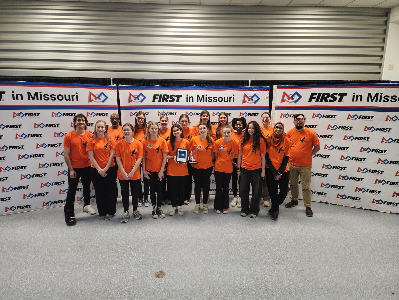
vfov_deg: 58.9
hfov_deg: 73.9
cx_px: 200
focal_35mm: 23
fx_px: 265
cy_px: 150
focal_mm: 6.4
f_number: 1.8
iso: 400
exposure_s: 1/120
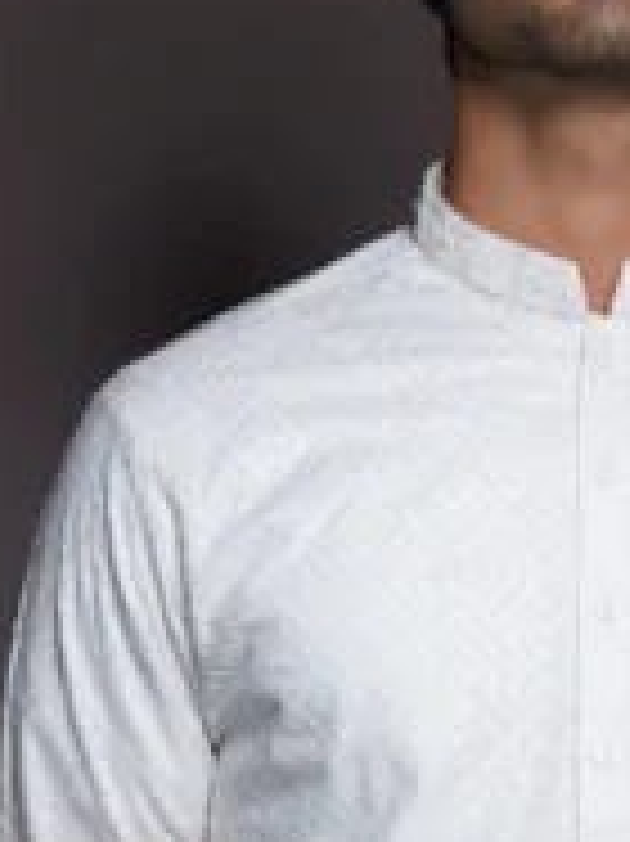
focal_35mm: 305
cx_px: 490
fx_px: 7410
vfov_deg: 6.5
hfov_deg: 4.9
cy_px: 815
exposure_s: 1/160
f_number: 8
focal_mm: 99
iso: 320
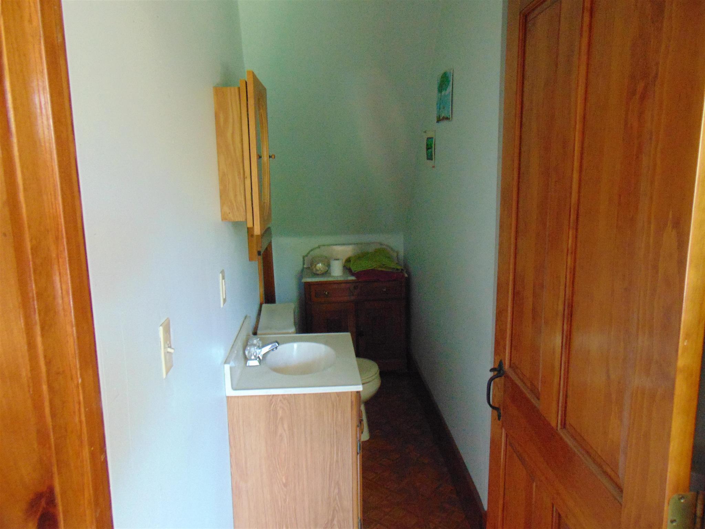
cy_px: 264
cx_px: 352
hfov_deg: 69.4
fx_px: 509
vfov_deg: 54.9
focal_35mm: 25
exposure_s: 1/20
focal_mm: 4.5
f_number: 3
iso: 500
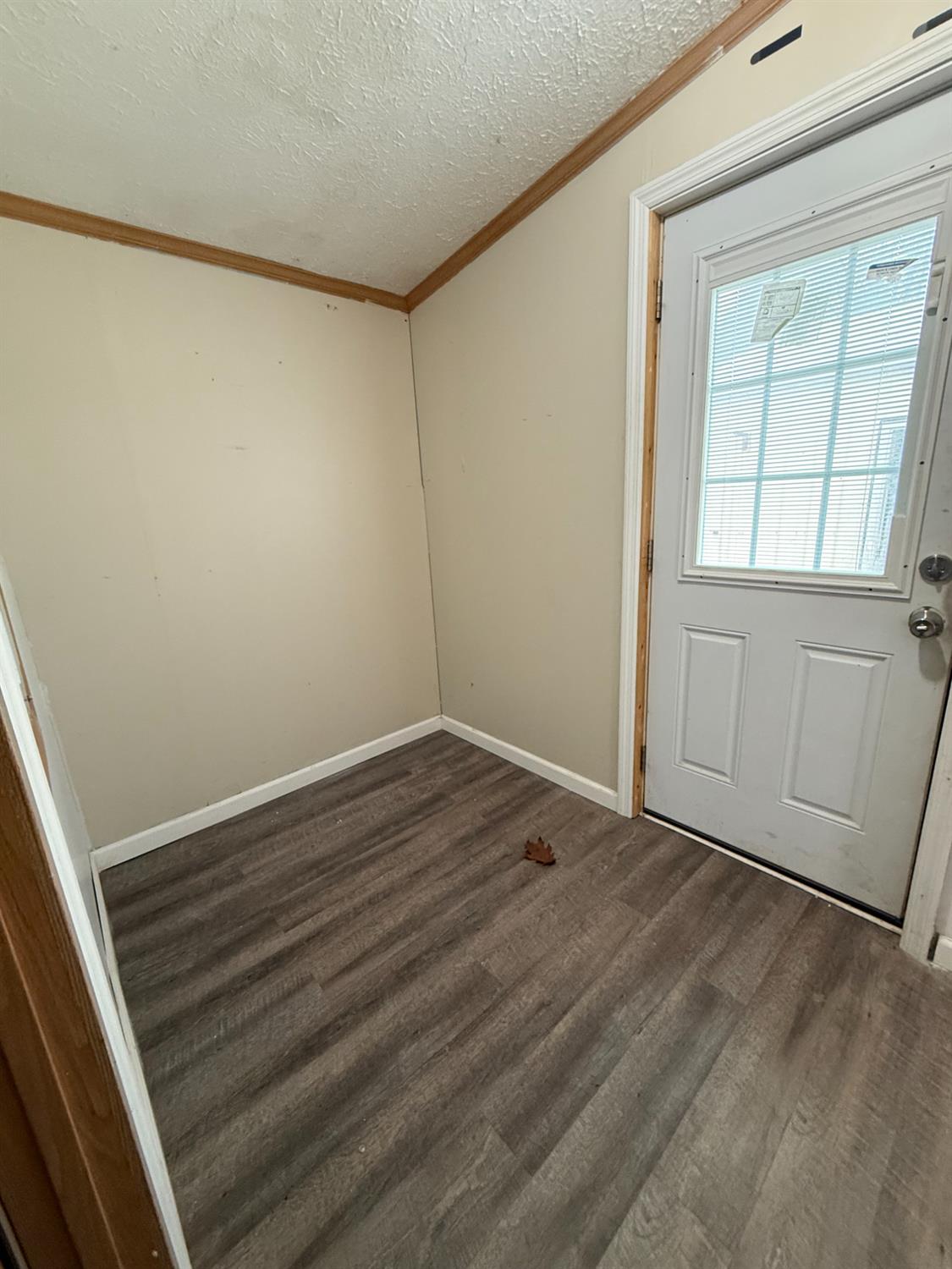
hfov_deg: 85.7
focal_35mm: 14
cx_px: 476
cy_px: 634
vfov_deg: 102.1
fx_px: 513
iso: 400
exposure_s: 1/60
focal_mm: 2.22
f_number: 2.2
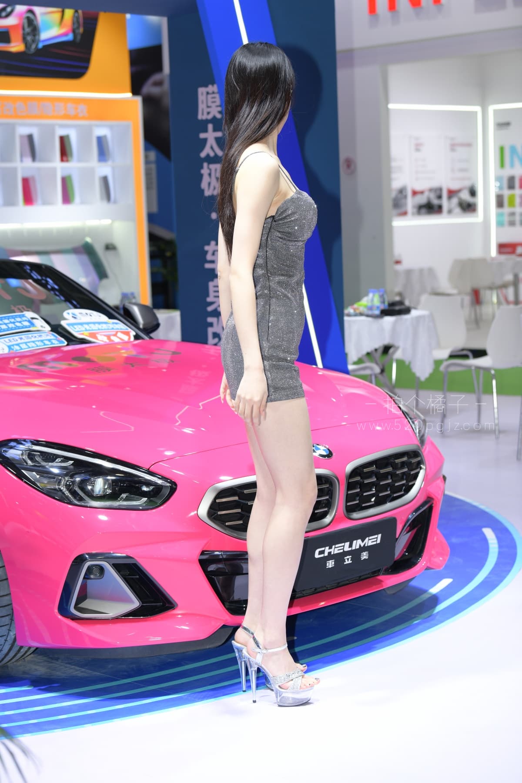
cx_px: 261
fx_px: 1522
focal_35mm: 70
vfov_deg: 28.8
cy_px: 392
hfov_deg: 19.5
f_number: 4.5
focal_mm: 70
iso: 400
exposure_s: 1/200
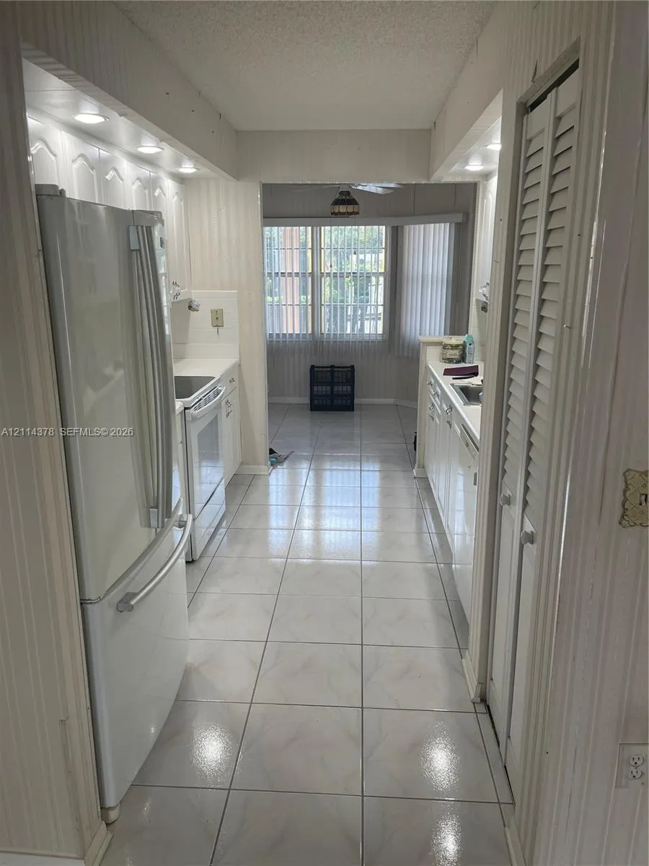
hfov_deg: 54.9
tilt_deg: -13.6
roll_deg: -0.1
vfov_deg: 69.4
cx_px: 324
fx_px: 625
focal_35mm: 25
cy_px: 433
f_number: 1.6
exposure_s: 1/120
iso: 50
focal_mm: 5.1
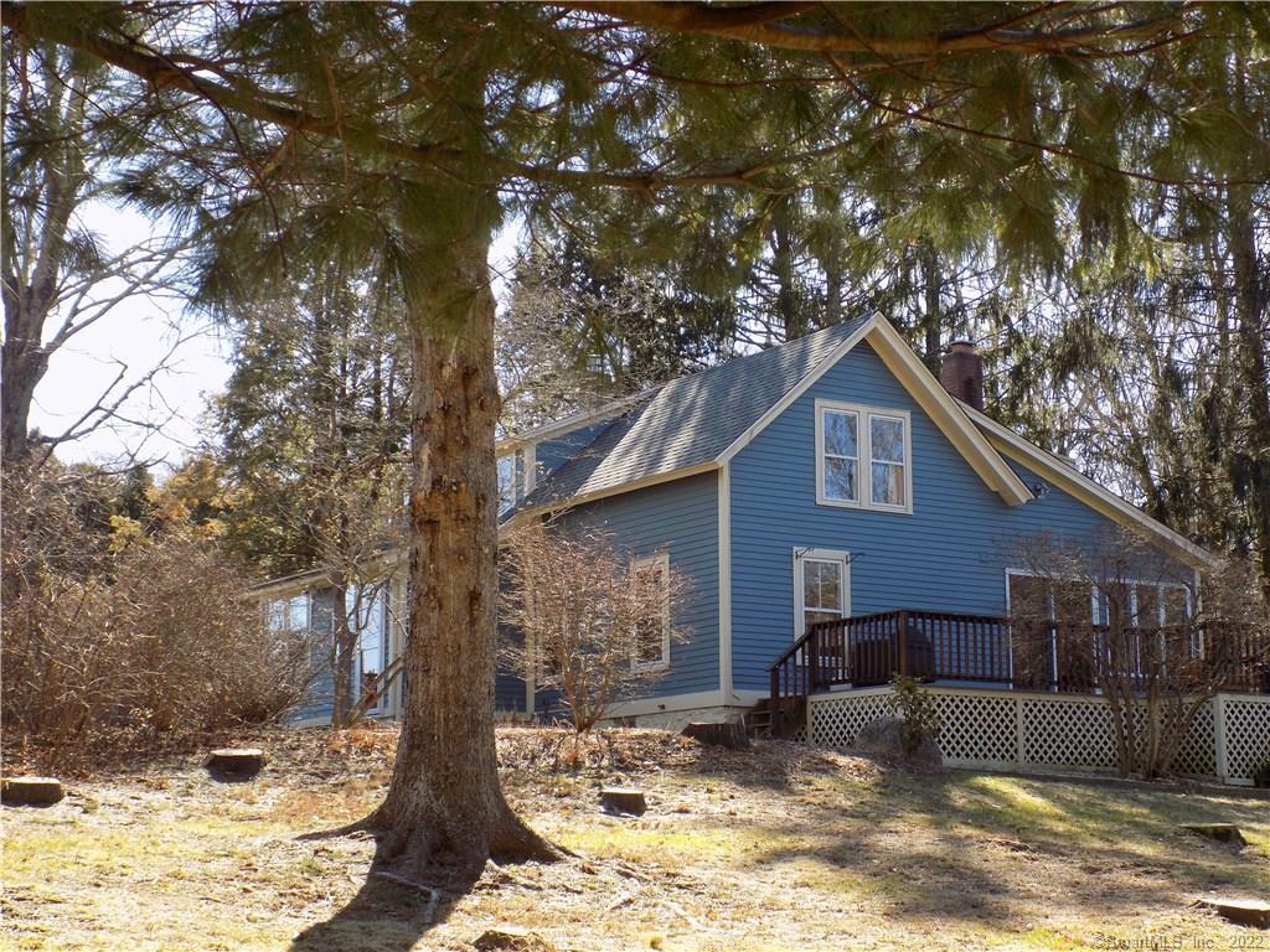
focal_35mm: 59
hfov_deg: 32.7
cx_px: 635
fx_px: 2165
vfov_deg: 24.8
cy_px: 476
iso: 80
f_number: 4
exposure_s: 1/125
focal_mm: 10.5
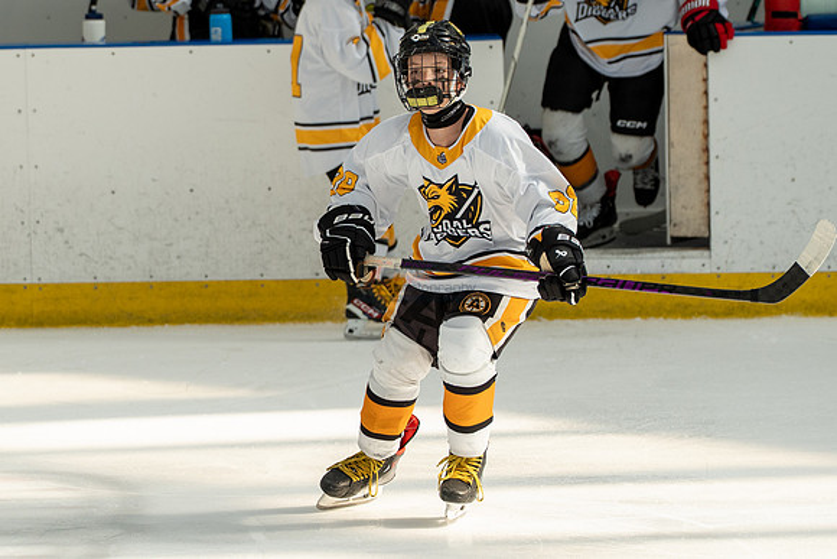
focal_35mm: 304
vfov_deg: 4.5
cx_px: 271
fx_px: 7073
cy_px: 378
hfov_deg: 6.8
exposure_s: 1/1600
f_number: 3.5
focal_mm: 150
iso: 800
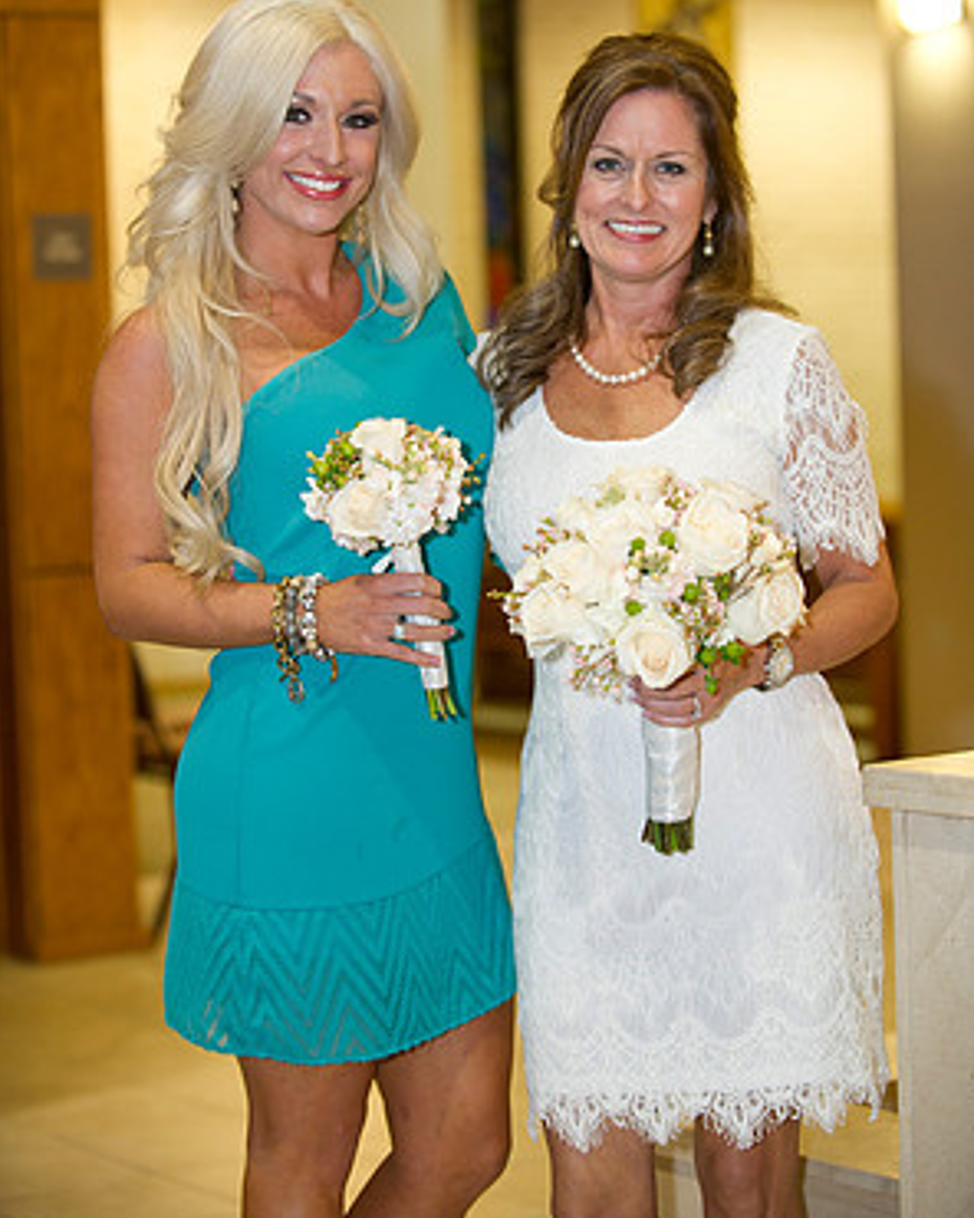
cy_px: 504
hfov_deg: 17.3
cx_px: 485
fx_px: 3207
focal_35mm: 89
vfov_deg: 21.5
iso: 1600
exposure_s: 1/80
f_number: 2.8
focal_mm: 78
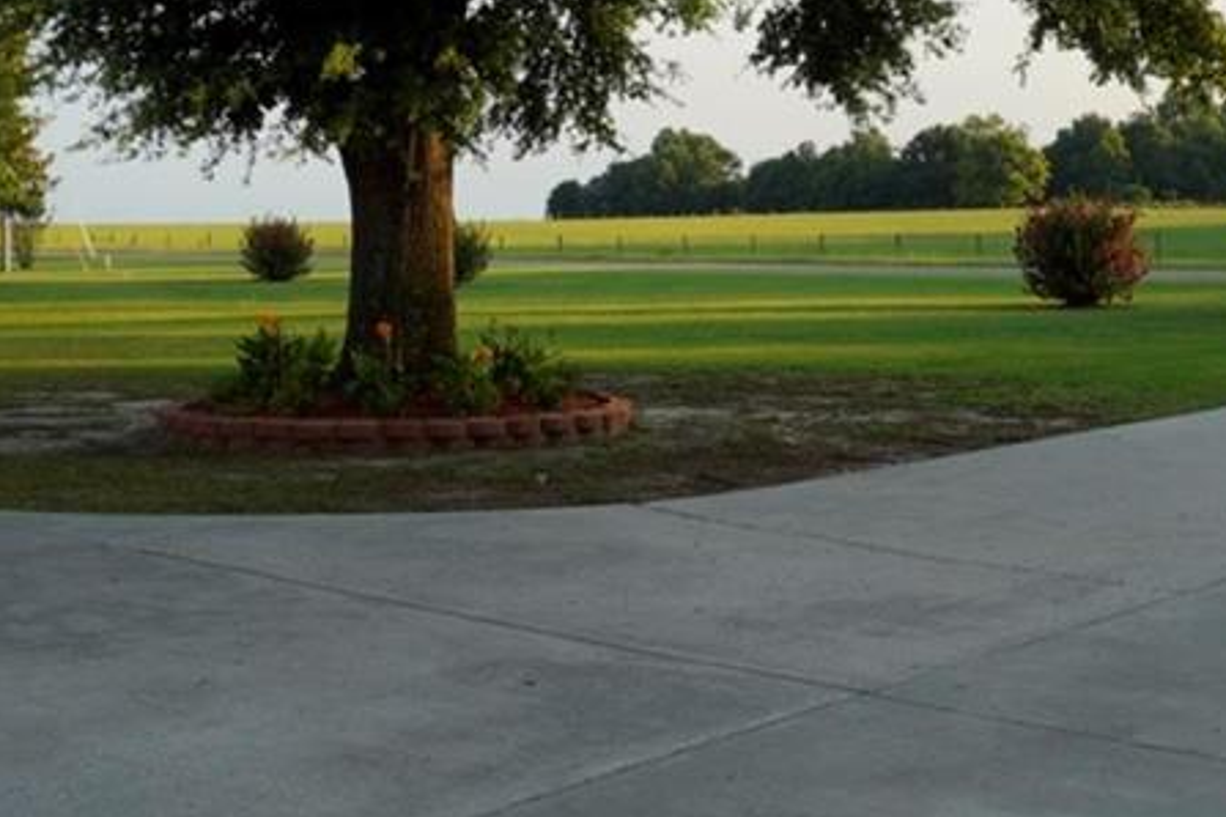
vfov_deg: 24.4
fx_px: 1873
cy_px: 221
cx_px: 913
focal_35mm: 55
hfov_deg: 35.5
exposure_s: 1/80
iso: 100
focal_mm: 16
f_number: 9
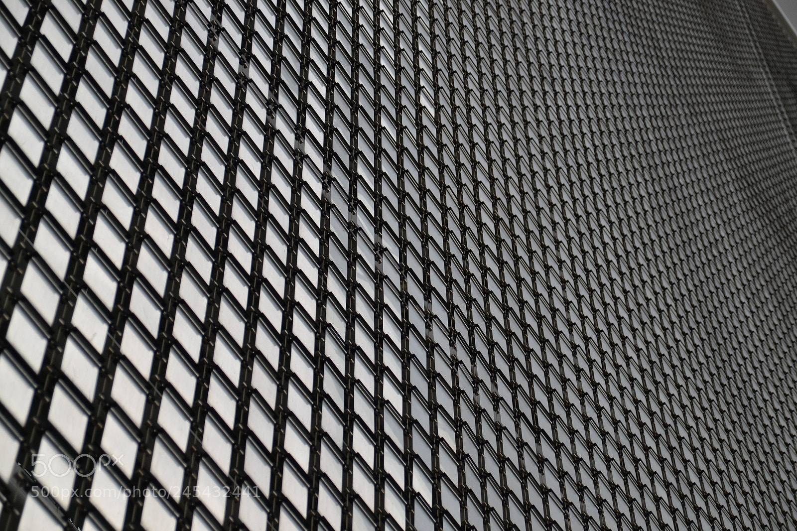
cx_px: 398
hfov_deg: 23.4
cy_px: 266
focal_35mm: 87
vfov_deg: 15.7
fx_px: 1926
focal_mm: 58
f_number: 6.3
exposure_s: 1/2500
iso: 400
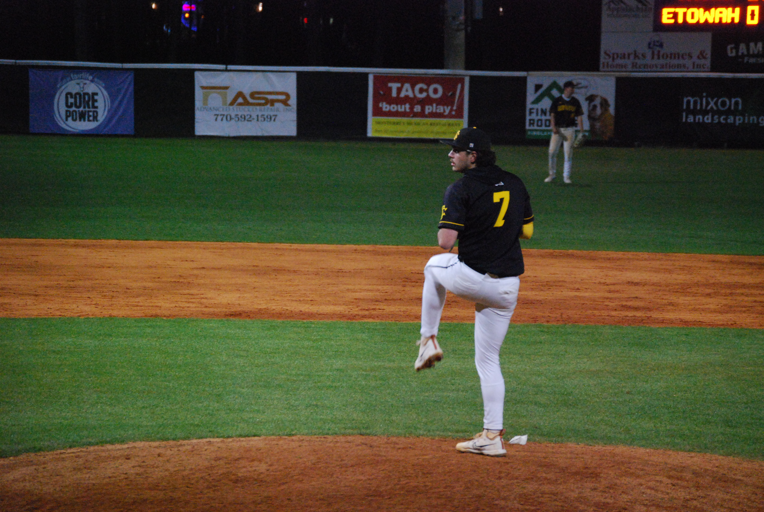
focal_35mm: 195
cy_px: 256
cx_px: 382
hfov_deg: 10.5
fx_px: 4143
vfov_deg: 7.1
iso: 2000
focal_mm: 130
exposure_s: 1/100
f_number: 5
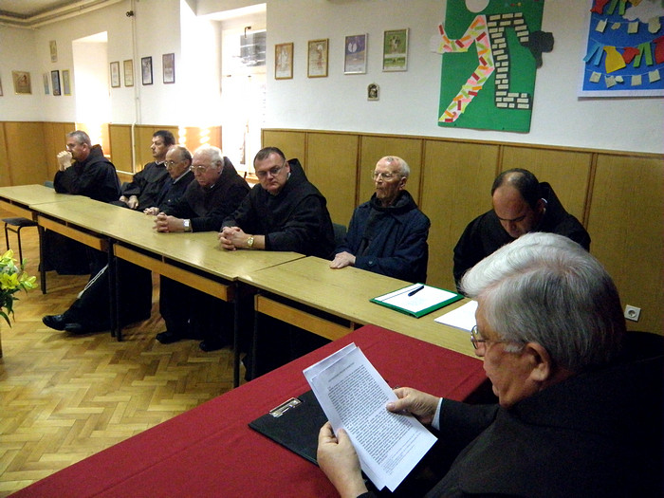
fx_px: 499
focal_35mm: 26
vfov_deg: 53.1
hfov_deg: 67.3
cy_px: 249
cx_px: 332
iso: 800
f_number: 3.2
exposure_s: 1/80
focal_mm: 4.6
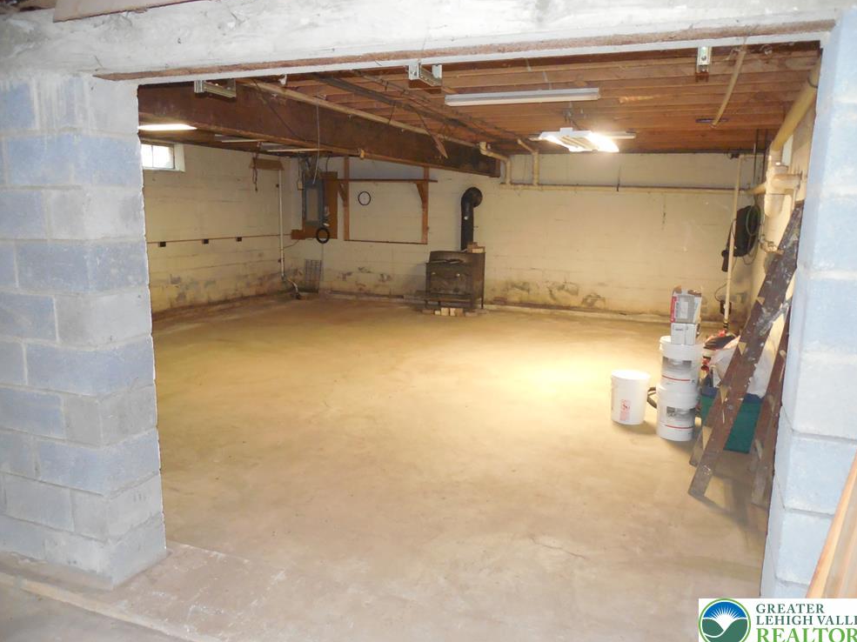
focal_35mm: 26
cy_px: 323
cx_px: 431
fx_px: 643
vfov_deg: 53.0
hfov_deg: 67.3
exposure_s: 1/25
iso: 800
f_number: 3.3
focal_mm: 4.5
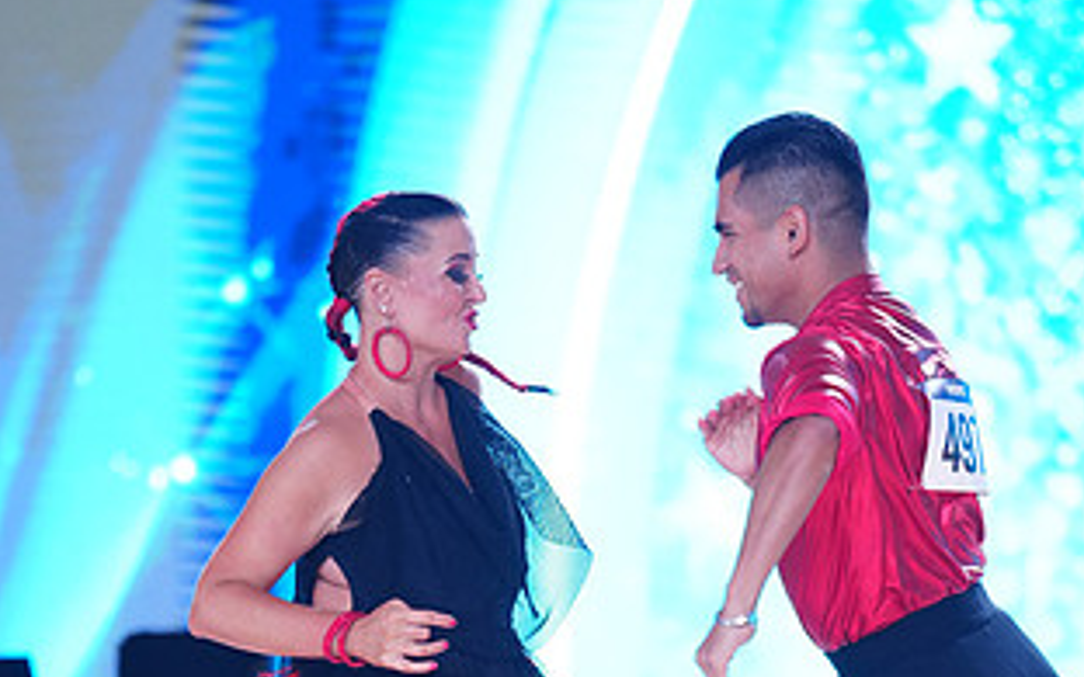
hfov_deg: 6.6
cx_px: 613
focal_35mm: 316
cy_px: 868
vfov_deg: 4.1
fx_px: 9335
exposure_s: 1/640
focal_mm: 167
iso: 1600
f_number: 2.8
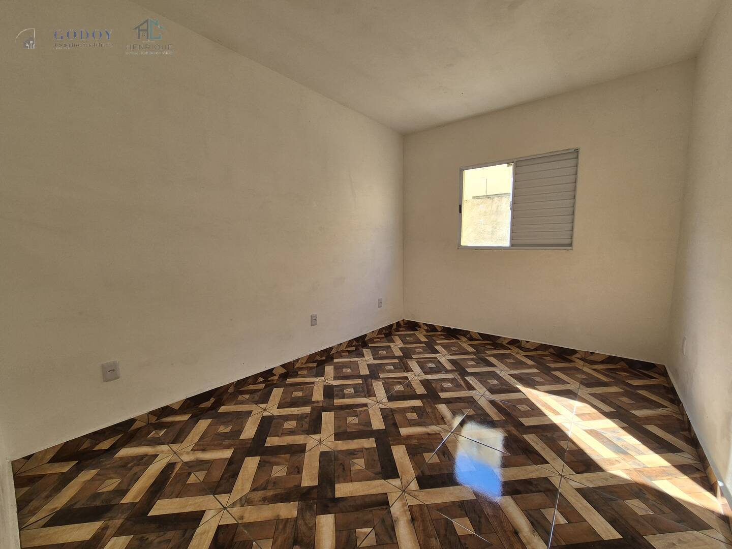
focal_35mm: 13
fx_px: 275
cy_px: 274
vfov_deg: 89.9
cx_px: 366
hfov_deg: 106.2
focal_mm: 2.2
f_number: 2.2
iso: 100
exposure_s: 1/175
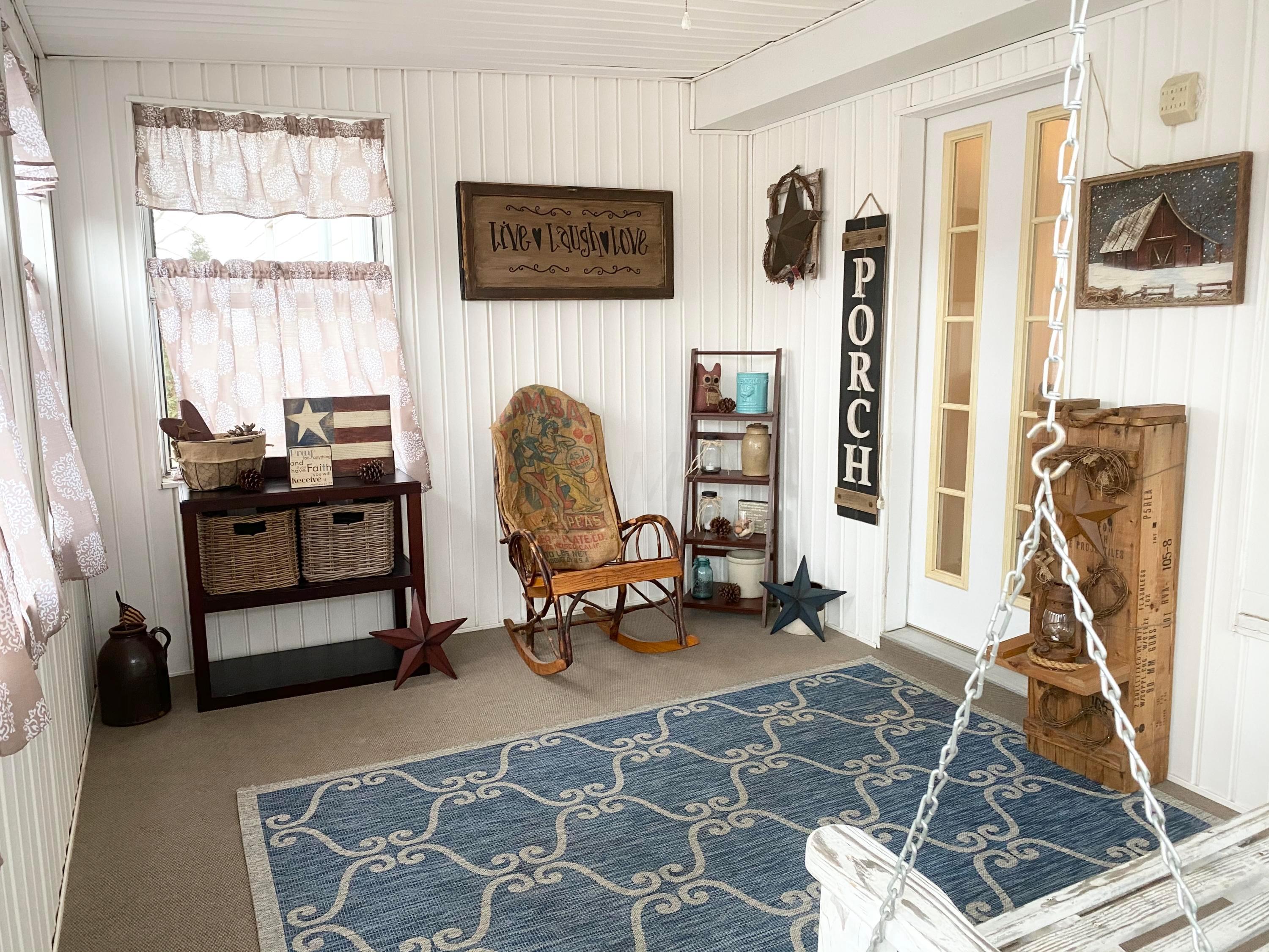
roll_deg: +0.4
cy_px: 476
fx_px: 953
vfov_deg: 53.1
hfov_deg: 67.3
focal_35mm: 26
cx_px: 634
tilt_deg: -8.4
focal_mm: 4.25
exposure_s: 1/60
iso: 200
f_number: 1.8
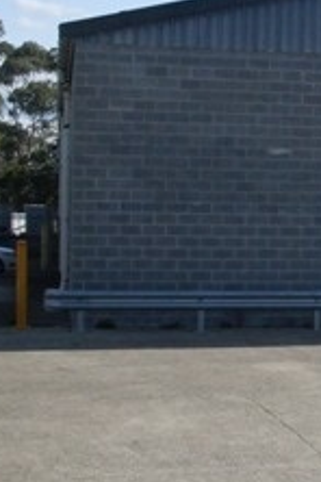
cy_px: 255
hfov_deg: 11.9
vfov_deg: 19.5
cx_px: 607
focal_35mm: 105
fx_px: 1404
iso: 80
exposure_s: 1/180
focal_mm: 6.3
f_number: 8.4
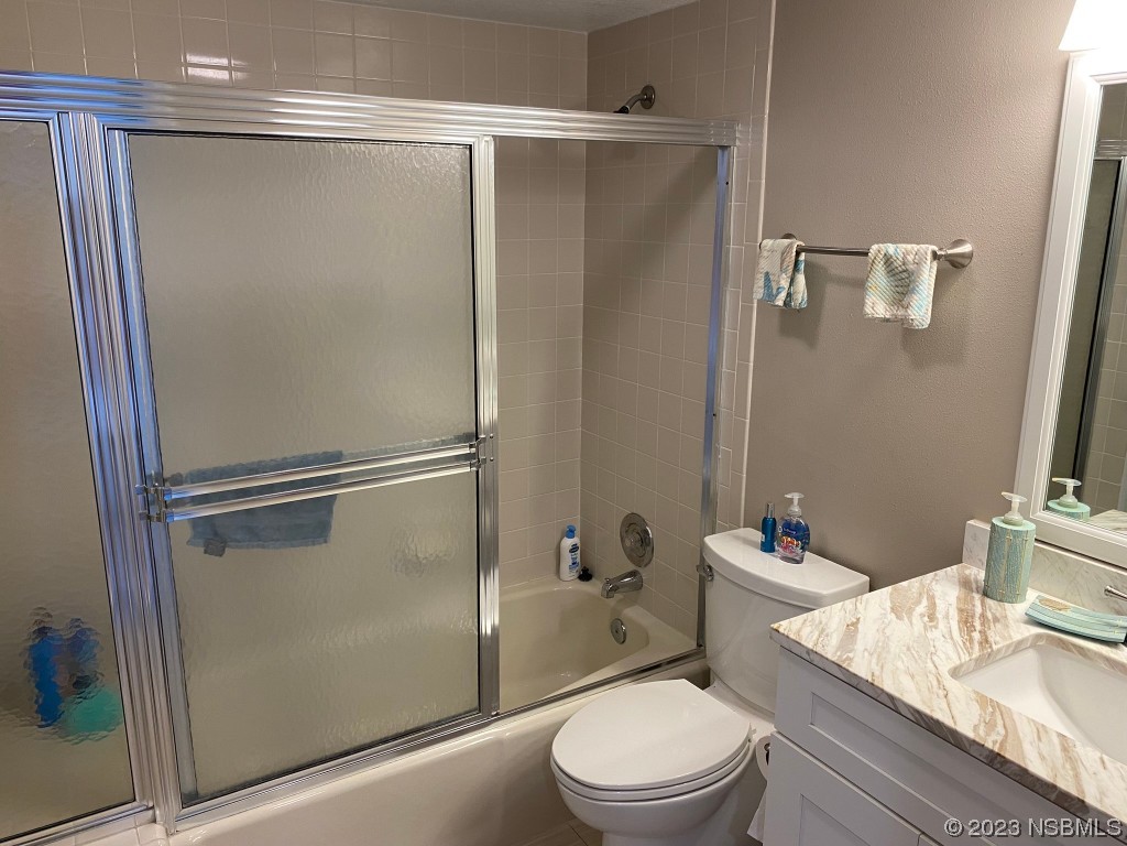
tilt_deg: -13.1
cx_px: 564
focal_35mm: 26
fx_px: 846
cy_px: 423
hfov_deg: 67.3
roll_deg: +0.1
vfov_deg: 53.1
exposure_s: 1/60
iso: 80
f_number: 1.8
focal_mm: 4.25
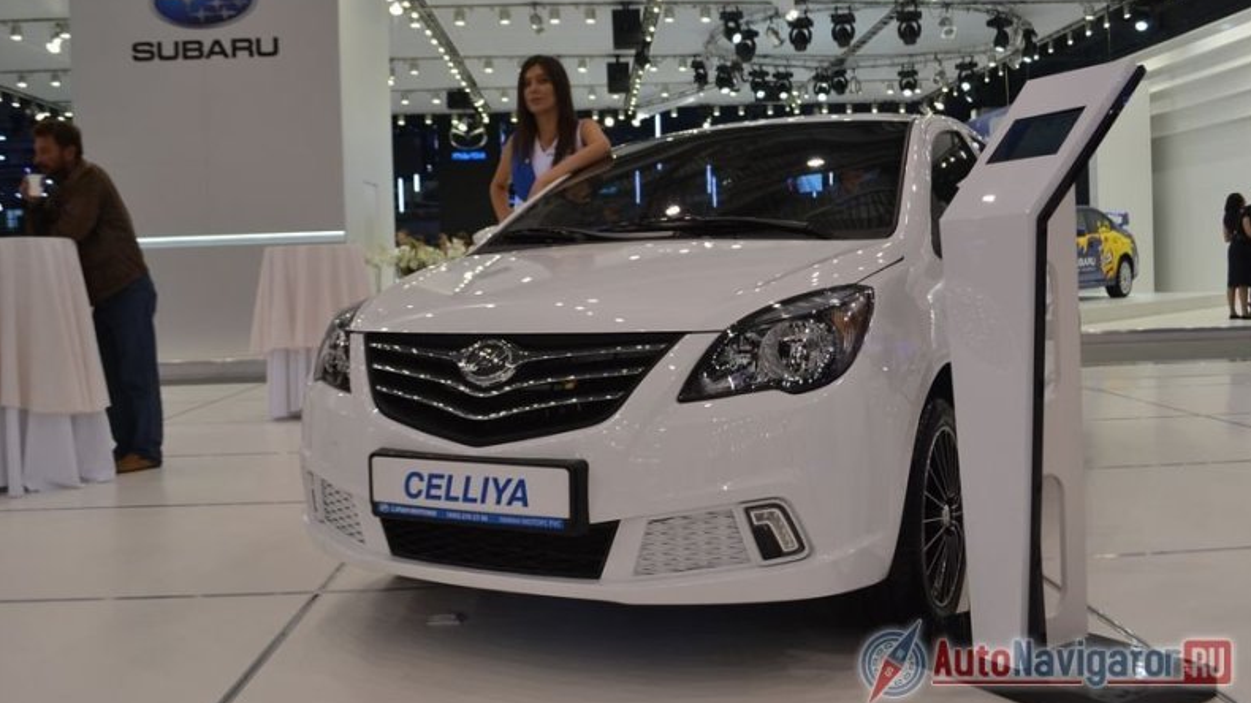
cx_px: 629
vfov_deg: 33.6
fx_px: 1161
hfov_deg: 56.6
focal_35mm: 35
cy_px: 300
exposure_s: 1/125
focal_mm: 22
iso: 400
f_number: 5.6
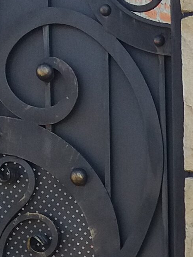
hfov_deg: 8.1
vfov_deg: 10.7
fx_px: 1323
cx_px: 350
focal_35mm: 178
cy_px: 388
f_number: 1.9
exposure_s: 1/286
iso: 64
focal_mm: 3.7
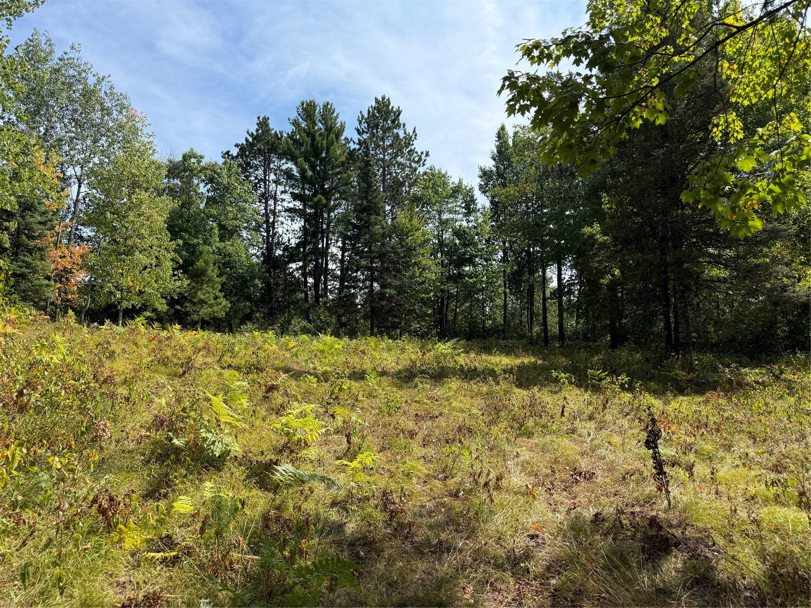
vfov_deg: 56.8
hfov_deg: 71.6
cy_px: 304
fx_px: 562
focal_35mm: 24
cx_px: 406
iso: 100
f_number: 1.78
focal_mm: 6.76
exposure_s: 1/3021
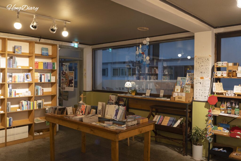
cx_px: 120
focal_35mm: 32
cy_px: 80
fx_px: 214
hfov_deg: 58.7
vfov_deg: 41.1
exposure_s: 1/160
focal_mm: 32
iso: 2500
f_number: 4.5
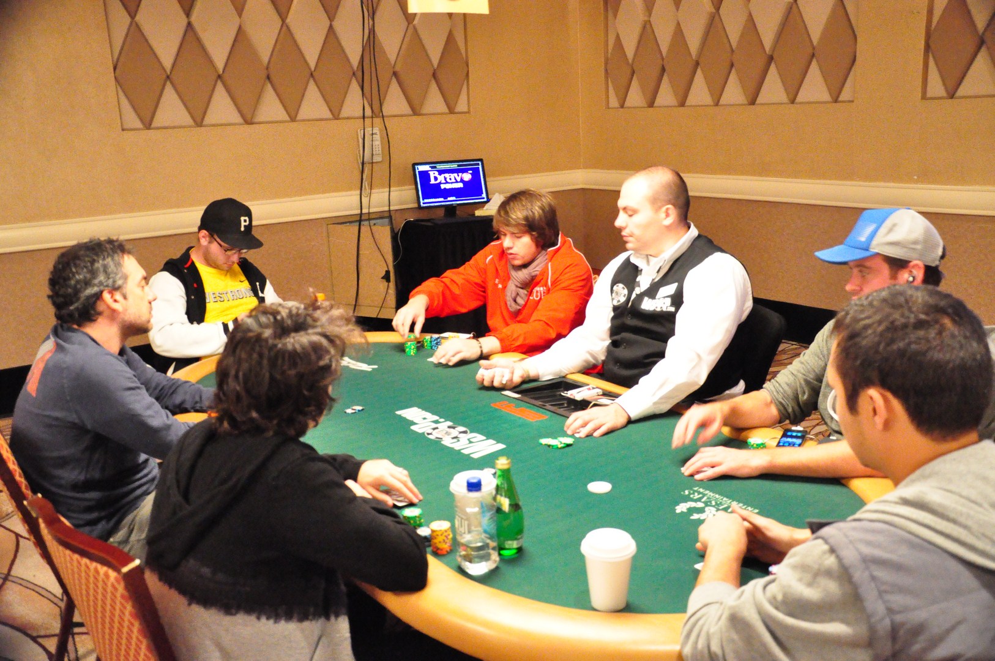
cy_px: 330
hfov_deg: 53.2
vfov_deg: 36.8
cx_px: 498
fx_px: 994
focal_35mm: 36
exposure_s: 1/40
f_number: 3.8
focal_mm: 24
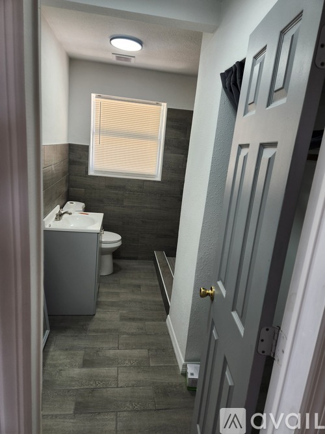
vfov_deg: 73.9
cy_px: 217
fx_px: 288
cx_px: 162
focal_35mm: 23
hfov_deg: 58.9
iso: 80
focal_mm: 5.4
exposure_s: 1/180
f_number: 1.8
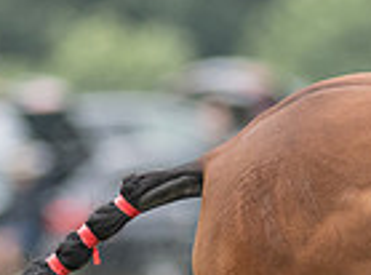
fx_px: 28098
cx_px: 753
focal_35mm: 2633
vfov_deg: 0.6
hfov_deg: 0.8
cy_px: 141
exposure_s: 1/1250
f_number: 2.8
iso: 320
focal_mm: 300
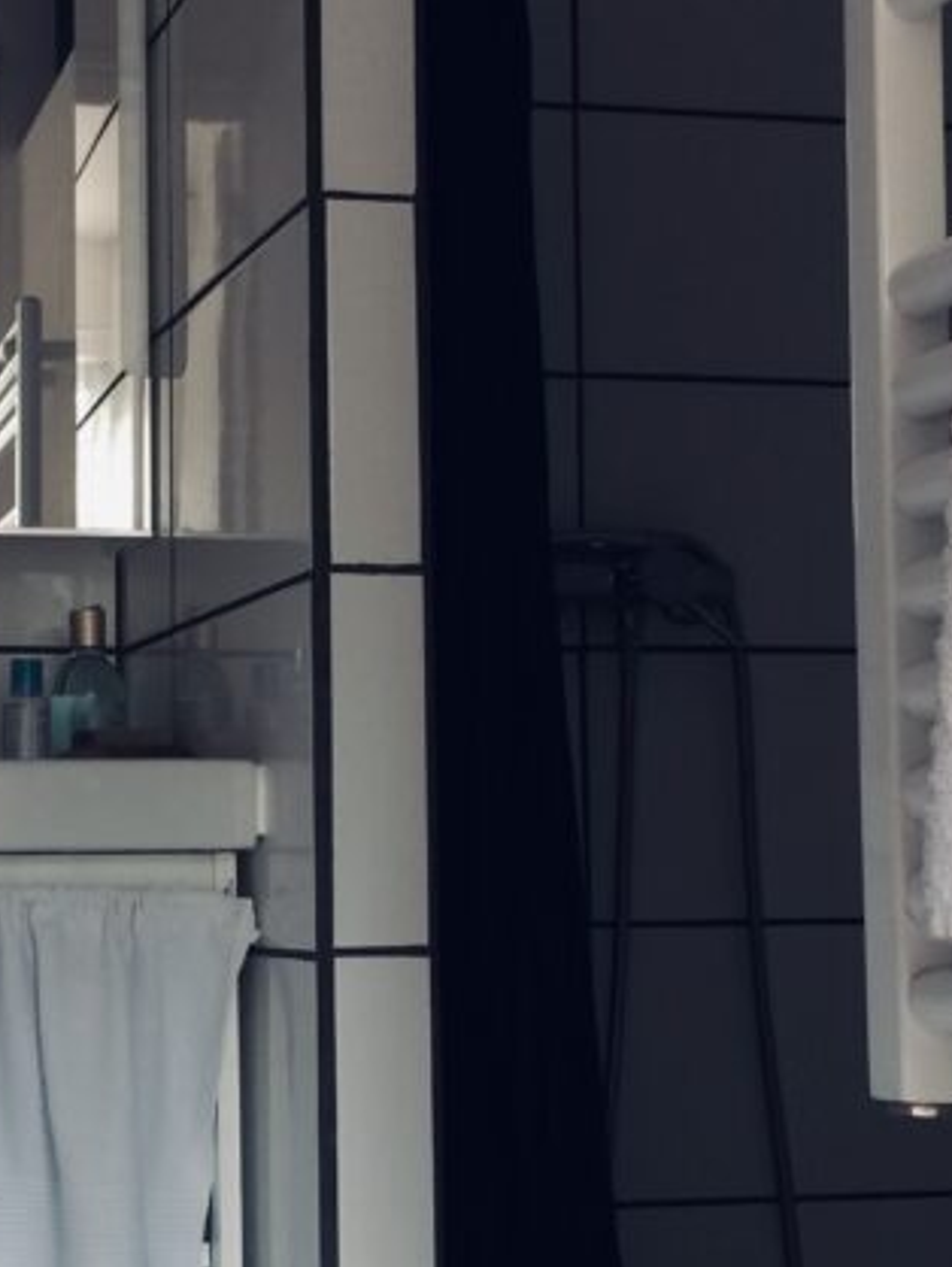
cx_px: 197
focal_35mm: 71
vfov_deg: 27.4
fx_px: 2601
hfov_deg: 20.5
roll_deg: +1.7
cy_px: 697
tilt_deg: +2.1
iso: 40
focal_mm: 4.15
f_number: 2.2
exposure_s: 1/33
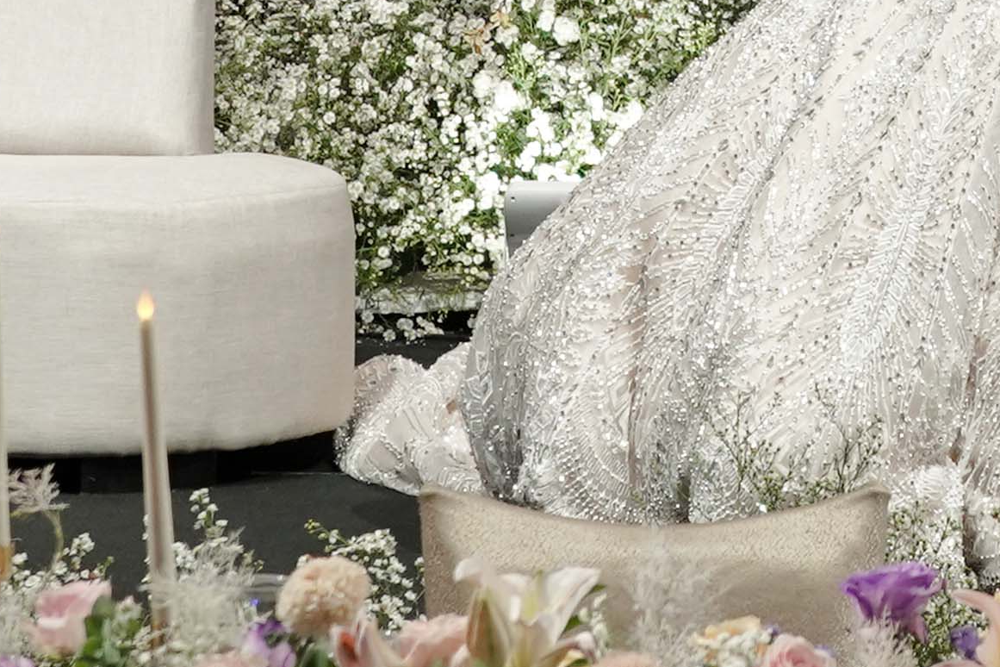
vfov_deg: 6.2
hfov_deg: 9.3
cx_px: 1262
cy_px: -616
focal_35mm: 217
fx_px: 6027
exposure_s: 1/100
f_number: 5
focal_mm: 42
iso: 1000
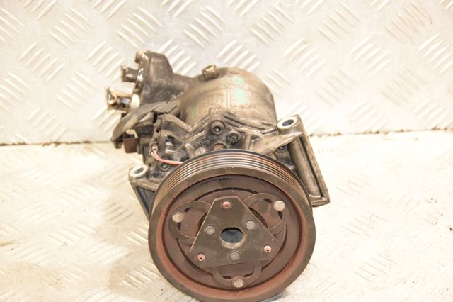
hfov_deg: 20.6
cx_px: 226
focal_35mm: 99
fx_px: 1245
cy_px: 151
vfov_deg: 13.8
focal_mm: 66
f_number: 5.6
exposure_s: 1/125
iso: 1600
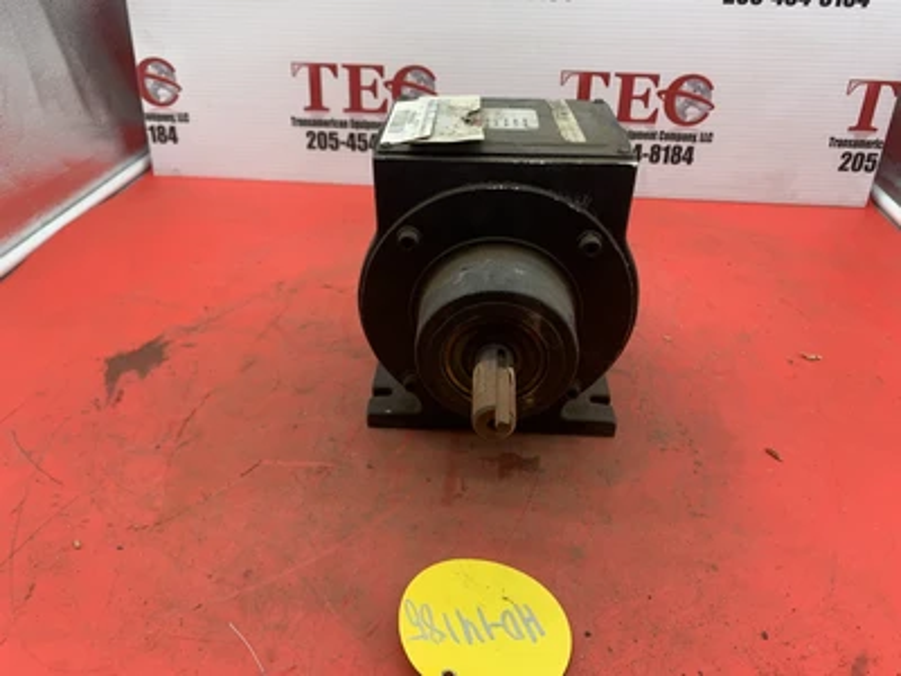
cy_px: 338
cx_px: 450
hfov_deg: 67.3
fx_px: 677
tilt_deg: -33.3
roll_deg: -1.3
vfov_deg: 53.1
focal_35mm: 26
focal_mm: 4.25
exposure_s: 1/121
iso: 64
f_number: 1.8
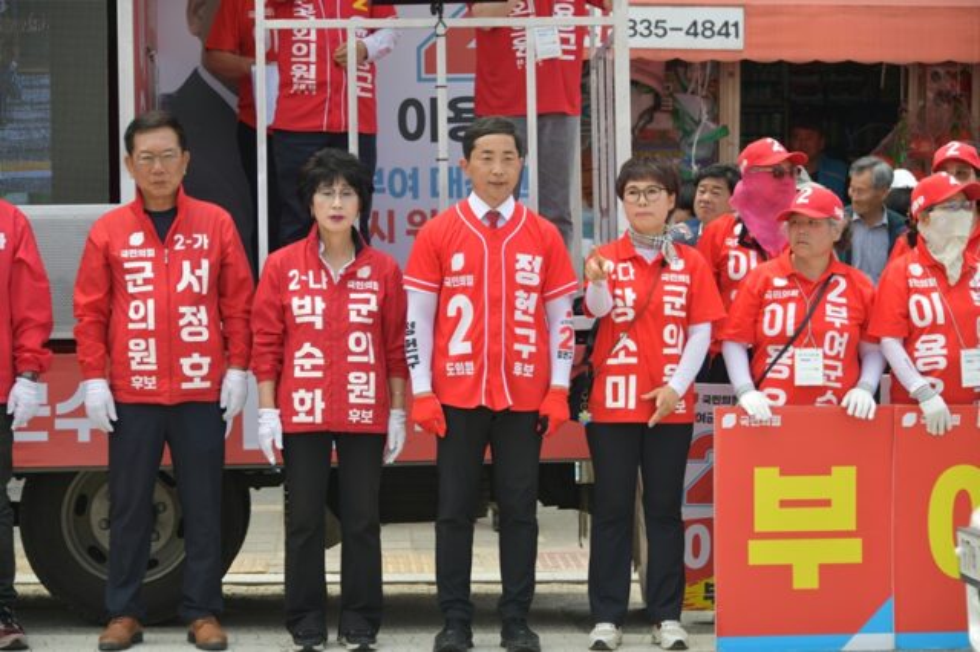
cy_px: 326
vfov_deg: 11.8
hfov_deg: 17.7
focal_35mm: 116
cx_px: 490
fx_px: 3156
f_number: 5.6
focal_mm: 116
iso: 100
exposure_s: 1/160
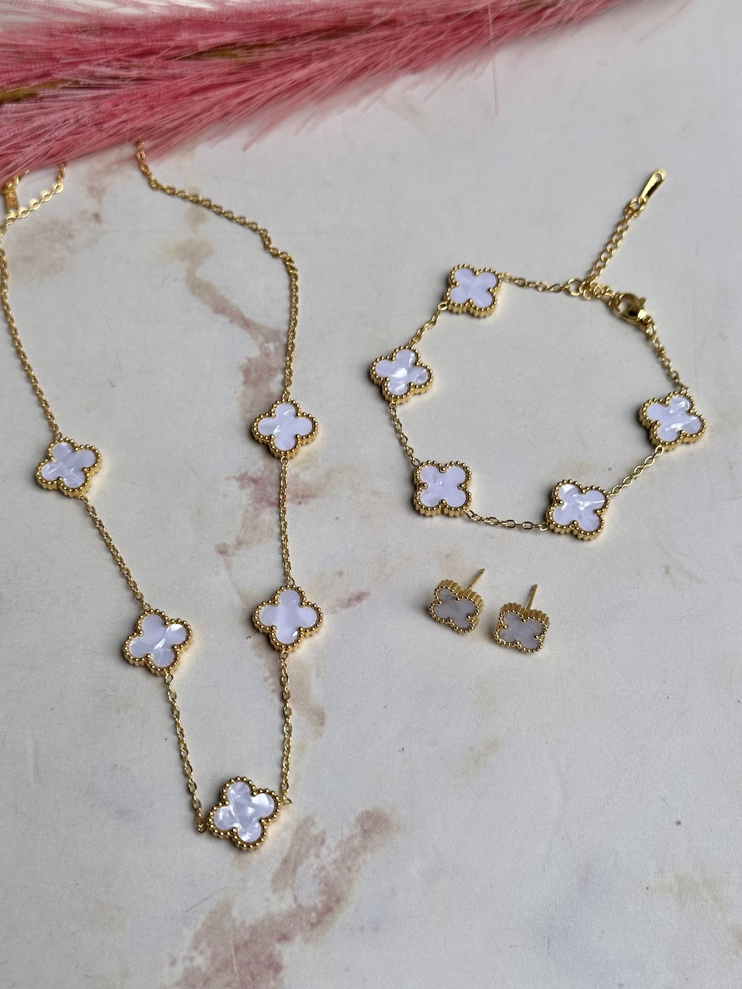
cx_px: 371
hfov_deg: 30.3
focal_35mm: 48
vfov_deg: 39.7
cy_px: 494
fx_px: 1372
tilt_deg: -61.7
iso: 64
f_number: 1.78
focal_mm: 6.86
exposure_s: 1/1414
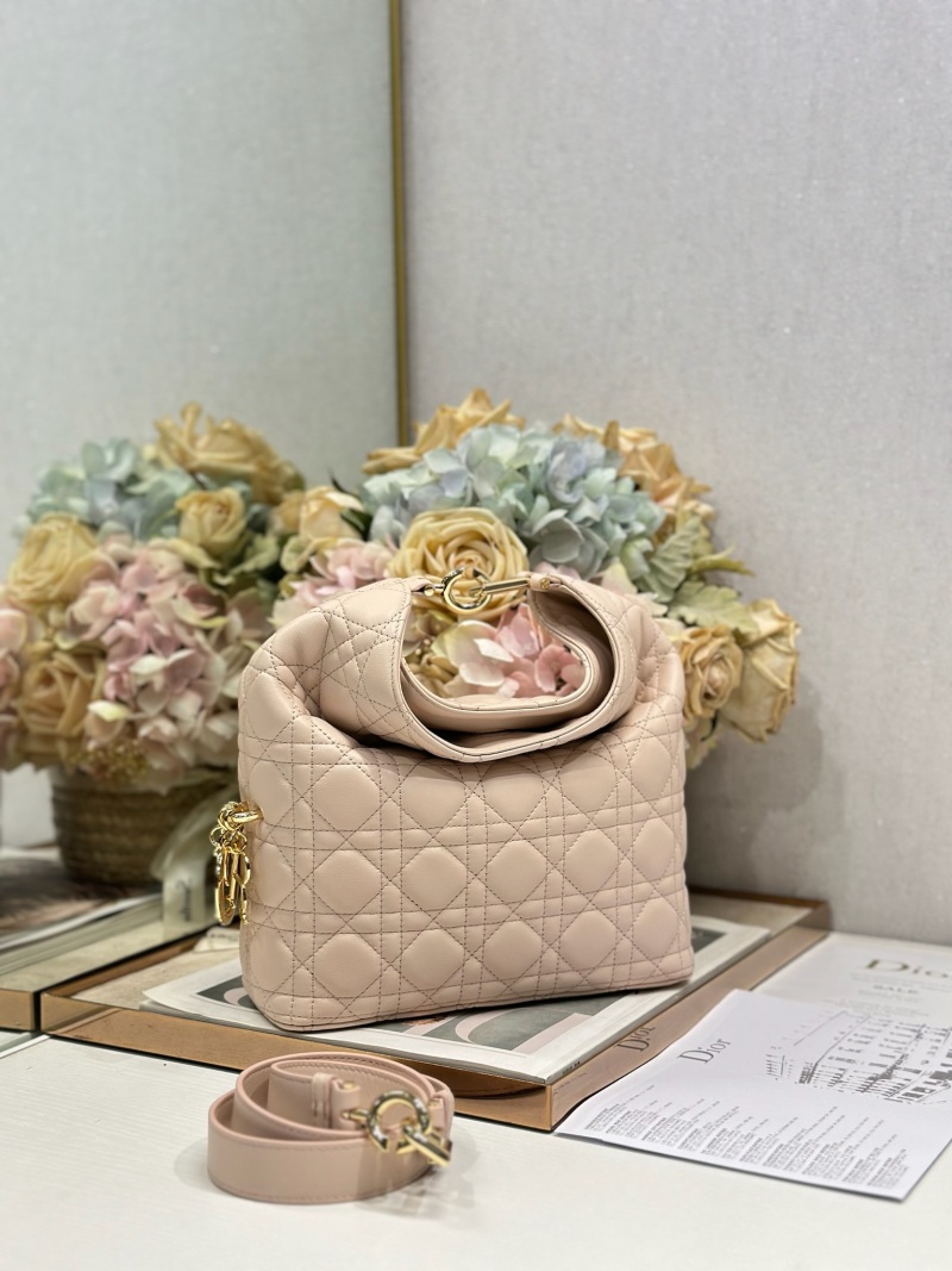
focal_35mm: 48
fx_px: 1760
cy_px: 636
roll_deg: -0.7
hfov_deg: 30.3
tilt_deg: -5.3
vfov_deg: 39.7
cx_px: 476
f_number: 1.78
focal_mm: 6.86
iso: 80
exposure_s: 1/317
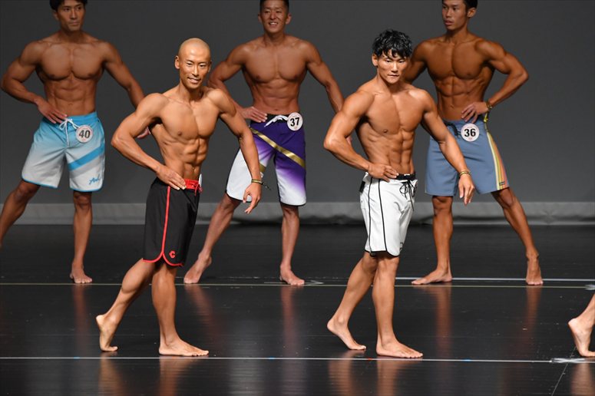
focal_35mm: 345
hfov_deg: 6.0
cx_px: 298
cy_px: 198
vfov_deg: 4.0
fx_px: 5699
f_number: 5.6
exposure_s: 1/400
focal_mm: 230
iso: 2200
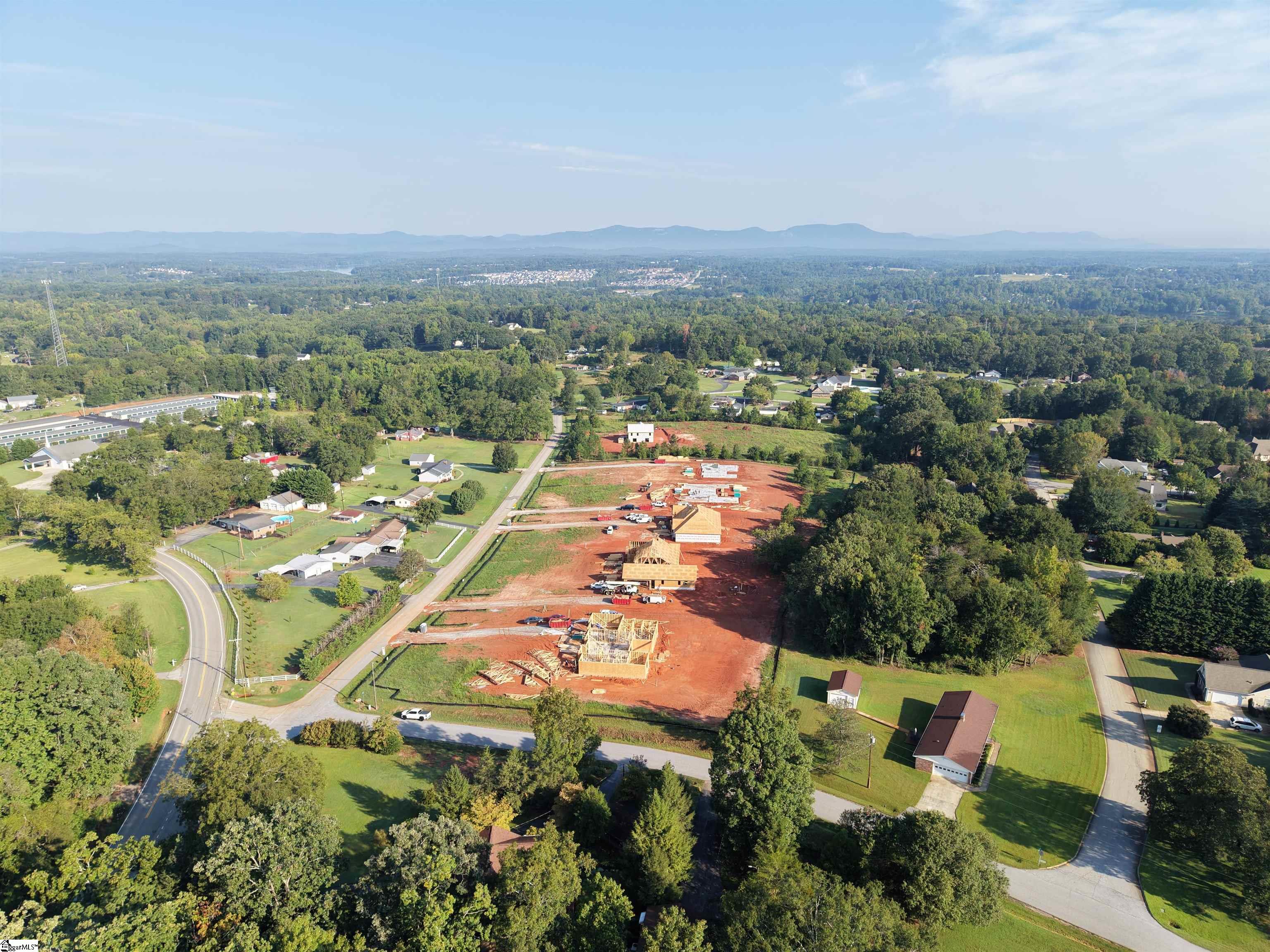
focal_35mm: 24
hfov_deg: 71.6
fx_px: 881
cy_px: 476
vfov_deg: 56.8
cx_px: 635
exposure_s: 1/2500
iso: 260
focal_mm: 8.67
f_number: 1.8
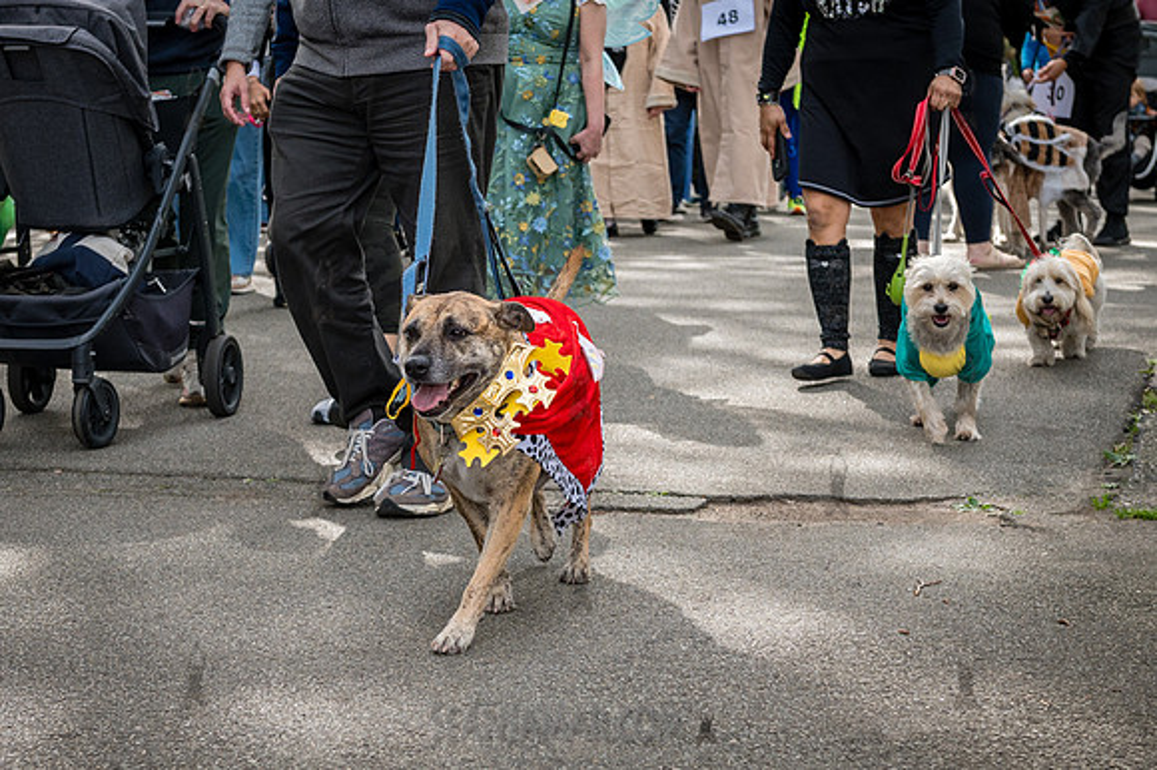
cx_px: 529
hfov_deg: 27.8
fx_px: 2338
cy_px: 418
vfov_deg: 18.7
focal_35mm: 73
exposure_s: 1/800
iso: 1000
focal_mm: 48
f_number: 5
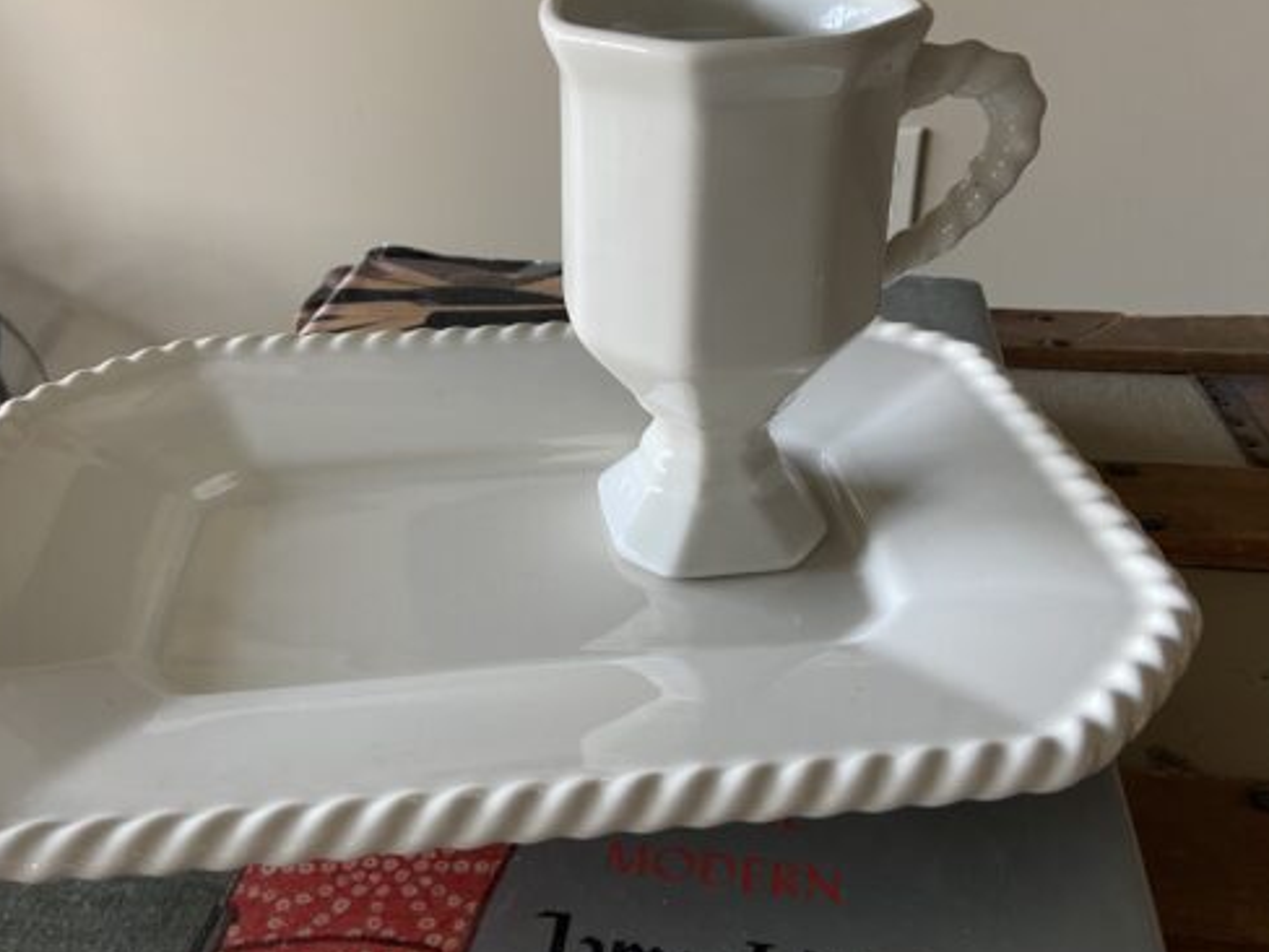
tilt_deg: -30.0
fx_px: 1173
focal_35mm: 32
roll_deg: +1.8
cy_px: 408
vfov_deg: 44.0
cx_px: 590
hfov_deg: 56.8
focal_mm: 4.25
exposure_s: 1/60
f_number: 1.8
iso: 125
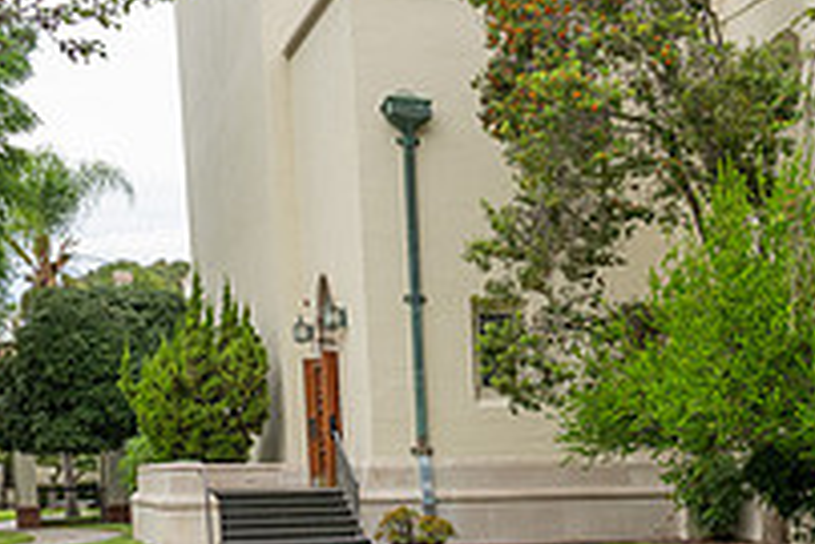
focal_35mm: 69
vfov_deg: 18.7
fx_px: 1563
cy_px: 655
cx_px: 916
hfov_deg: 26.7
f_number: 5.6
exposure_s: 1/200
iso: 200
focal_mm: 24
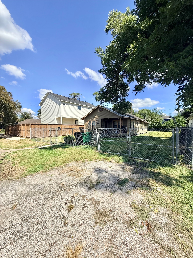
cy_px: 129
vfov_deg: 102.1
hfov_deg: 85.7
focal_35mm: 14
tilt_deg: +0.7
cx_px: 96
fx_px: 104
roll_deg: +0.9
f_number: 2.2
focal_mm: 2.22
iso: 50
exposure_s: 1/1901
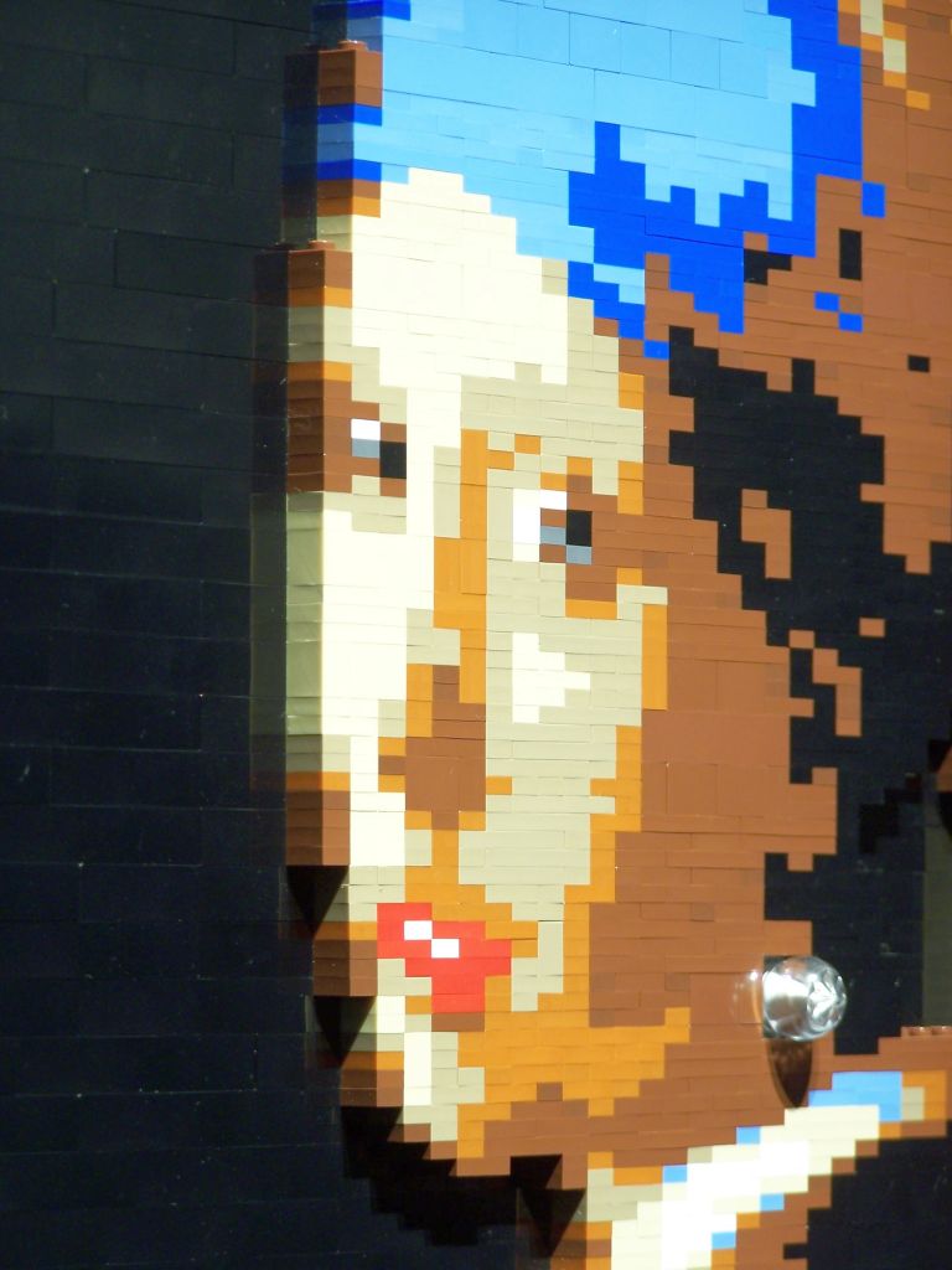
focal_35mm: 189
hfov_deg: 7.9
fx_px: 6930
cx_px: 476
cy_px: 635
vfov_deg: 10.5
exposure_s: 1/4
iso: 80
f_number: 3.2
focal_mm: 31.3
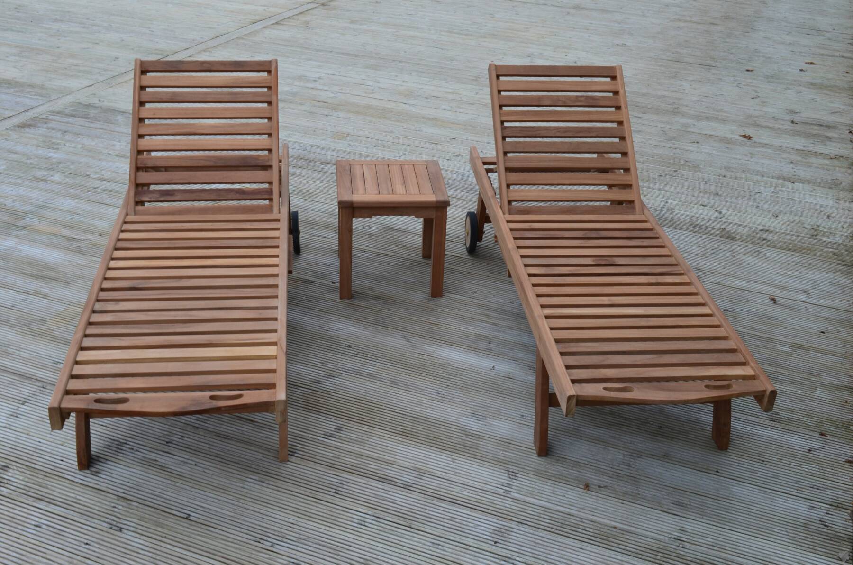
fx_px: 922
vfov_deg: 34.1
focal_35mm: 39
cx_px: 426
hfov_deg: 49.6
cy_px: 282
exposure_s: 1/40
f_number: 10
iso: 400
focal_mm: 26
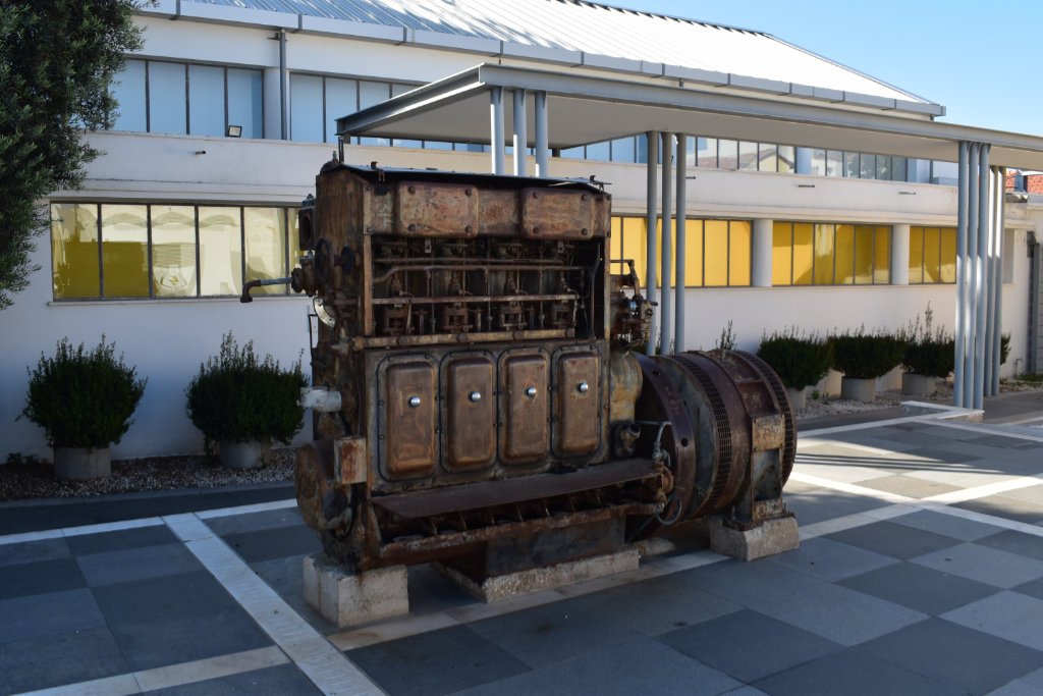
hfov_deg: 57.2
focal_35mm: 33
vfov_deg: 40.0
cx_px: 522
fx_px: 956
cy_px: 348
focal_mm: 22
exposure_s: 1/320
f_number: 10
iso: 400
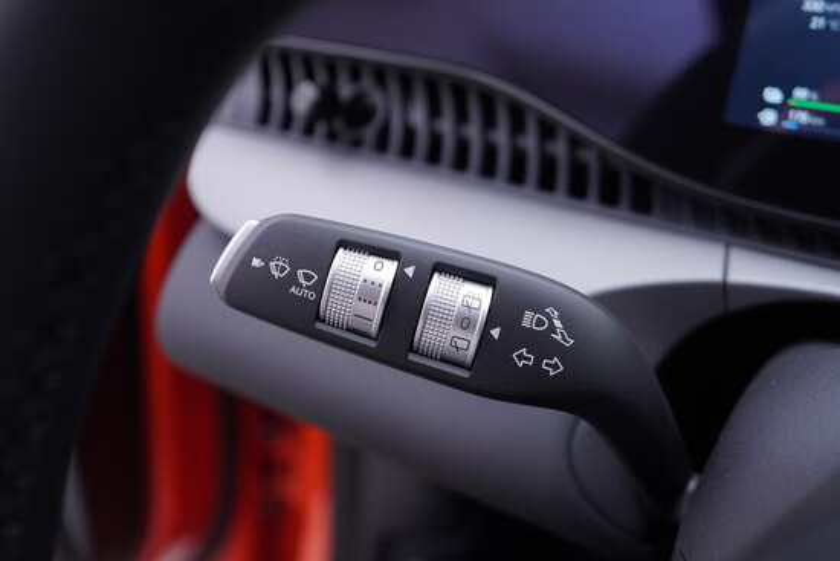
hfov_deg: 53.1
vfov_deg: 36.9
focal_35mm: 36
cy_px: 280
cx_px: 420
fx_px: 840
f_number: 2.8
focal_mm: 24
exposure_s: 1/40
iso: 125
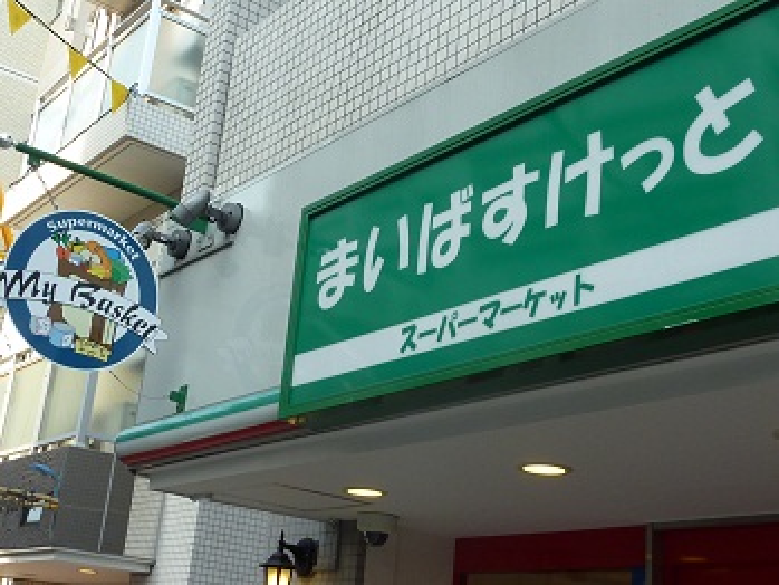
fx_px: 1081
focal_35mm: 48
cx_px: 390
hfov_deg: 39.6
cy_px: 292
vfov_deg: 30.3
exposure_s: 1/100
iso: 80
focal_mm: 4.4
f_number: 4
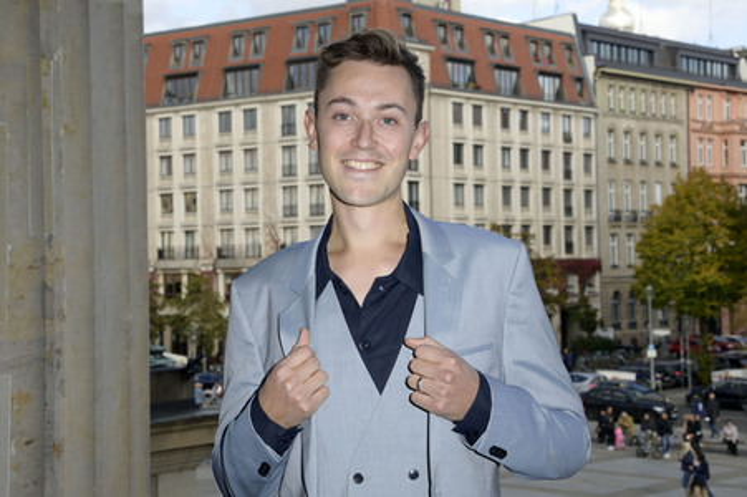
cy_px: 248
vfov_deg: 21.9
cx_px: 374
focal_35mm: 62
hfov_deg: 32.4
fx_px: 1286
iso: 320
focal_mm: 62
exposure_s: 1/250
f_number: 10
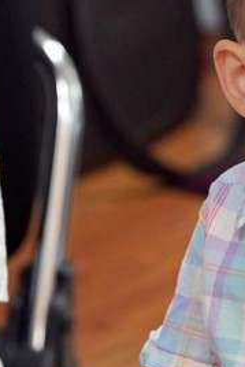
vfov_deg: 3.1
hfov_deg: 2.0
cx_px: 339
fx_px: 6851
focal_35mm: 672
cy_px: 225
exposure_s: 1/250
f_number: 4
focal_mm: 200
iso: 4000
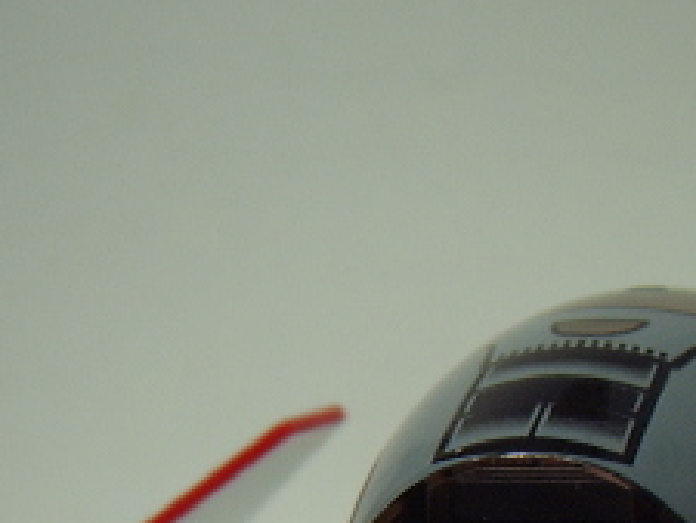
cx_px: 733
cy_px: 634
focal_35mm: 88
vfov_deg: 16.1
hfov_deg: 21.3
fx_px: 1770
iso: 100
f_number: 2.7
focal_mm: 8.13
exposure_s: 1/12
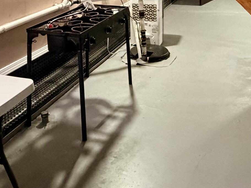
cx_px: 153
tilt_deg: -5.9
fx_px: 334
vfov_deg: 27.8
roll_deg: +1.8
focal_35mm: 46
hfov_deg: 41.0
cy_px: -35
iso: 800
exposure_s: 1/60
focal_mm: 2.22
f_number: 2.2
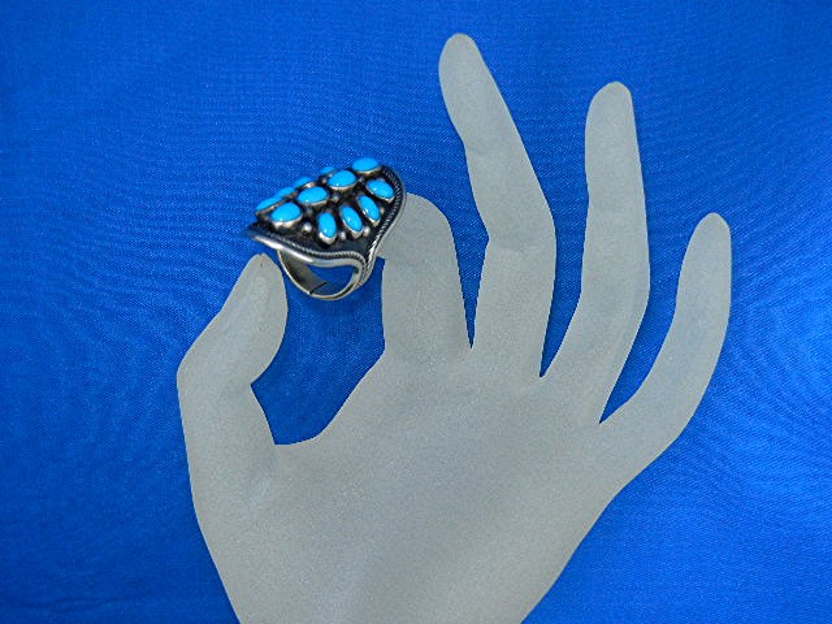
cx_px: 416
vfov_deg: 24.8
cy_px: 312
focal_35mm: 59
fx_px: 1418
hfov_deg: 32.7
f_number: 4
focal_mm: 10.6
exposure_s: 1/30
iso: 332
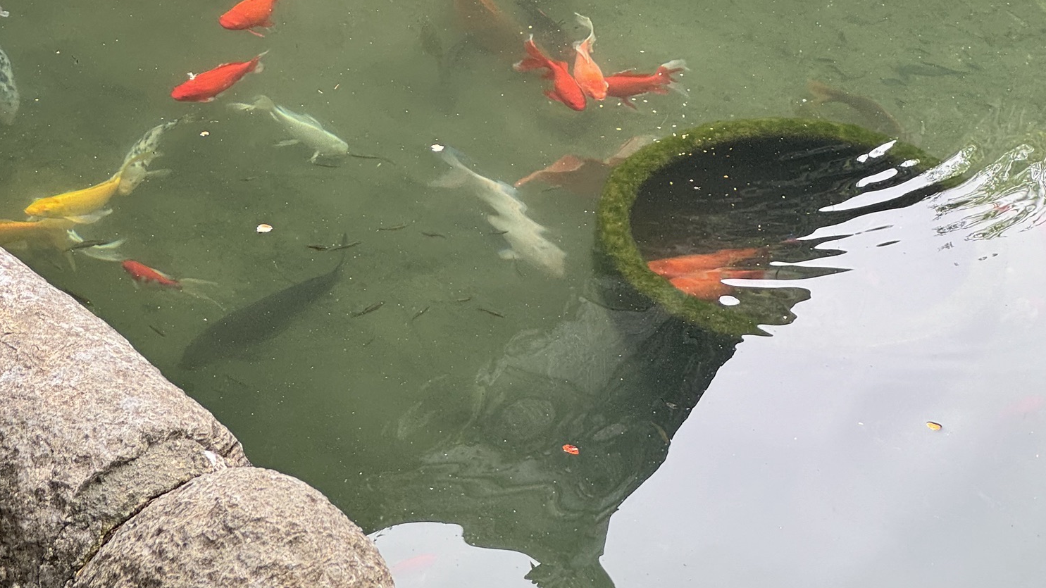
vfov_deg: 10.6
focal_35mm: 113
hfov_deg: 18.9
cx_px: 525
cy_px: -89
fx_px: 3134
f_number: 2.8
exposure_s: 1/99
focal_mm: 9
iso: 64
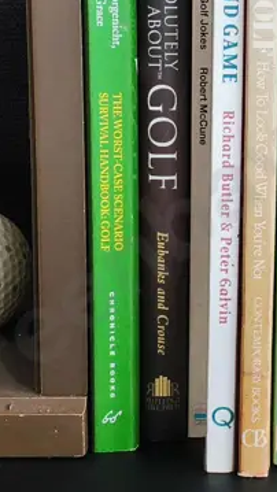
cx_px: 284
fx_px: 1097
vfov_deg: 25.1
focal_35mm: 84
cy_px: 152
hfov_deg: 14.2
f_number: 2
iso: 100
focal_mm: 2.87
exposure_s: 1/120
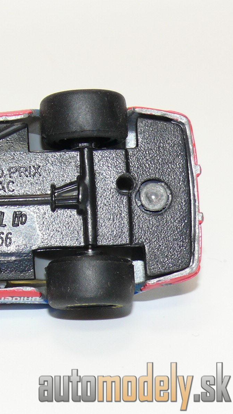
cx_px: -41
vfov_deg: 14.1
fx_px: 1680
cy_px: 207
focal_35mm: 153
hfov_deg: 7.9
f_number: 4
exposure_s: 1/30
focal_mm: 13.7
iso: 100
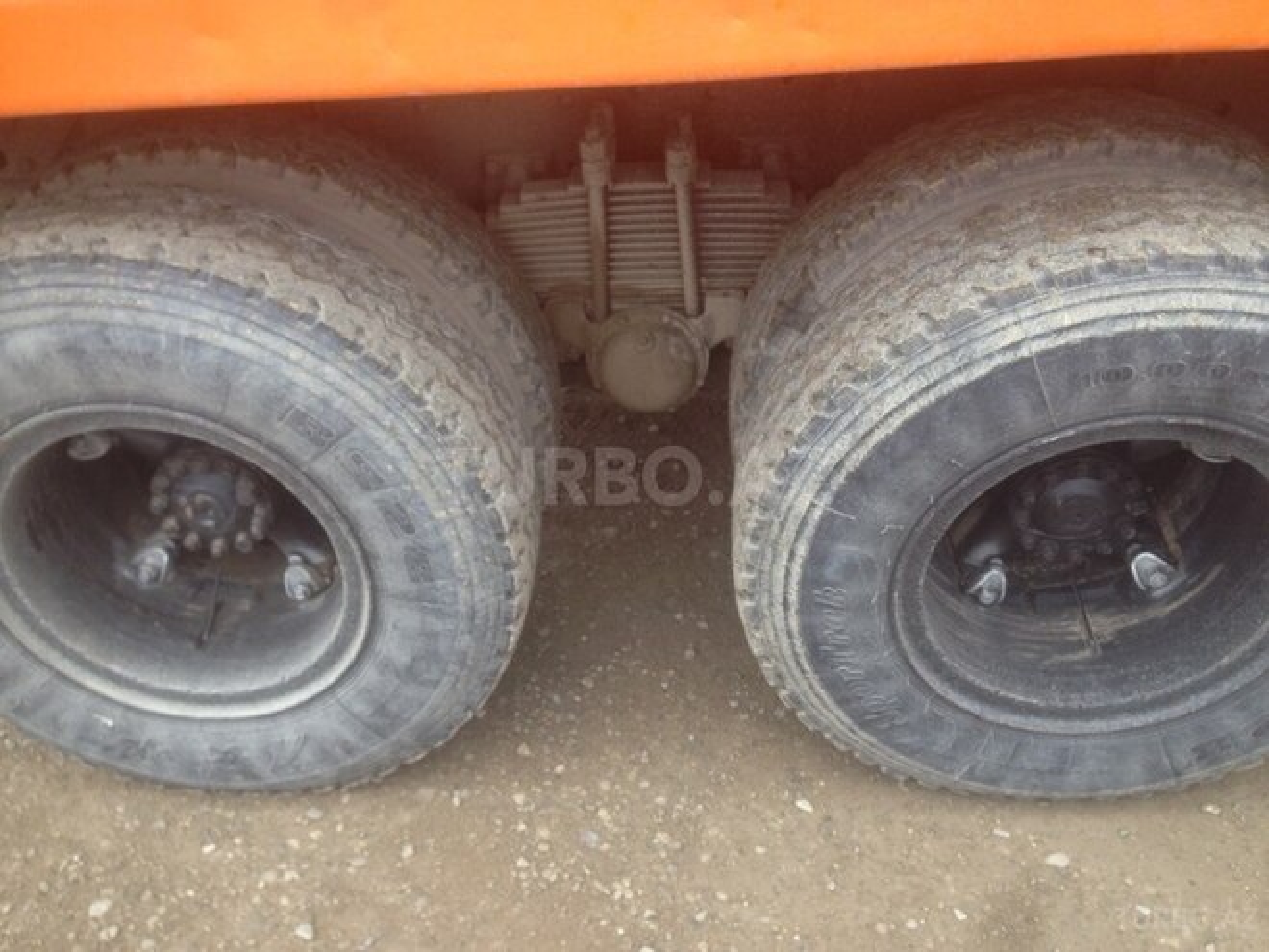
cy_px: 476
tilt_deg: -38.5
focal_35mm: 33
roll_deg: -1.1
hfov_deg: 55.4
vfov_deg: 42.9
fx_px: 1210
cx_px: 634
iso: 64
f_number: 2.4
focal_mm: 4.12
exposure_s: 1/60
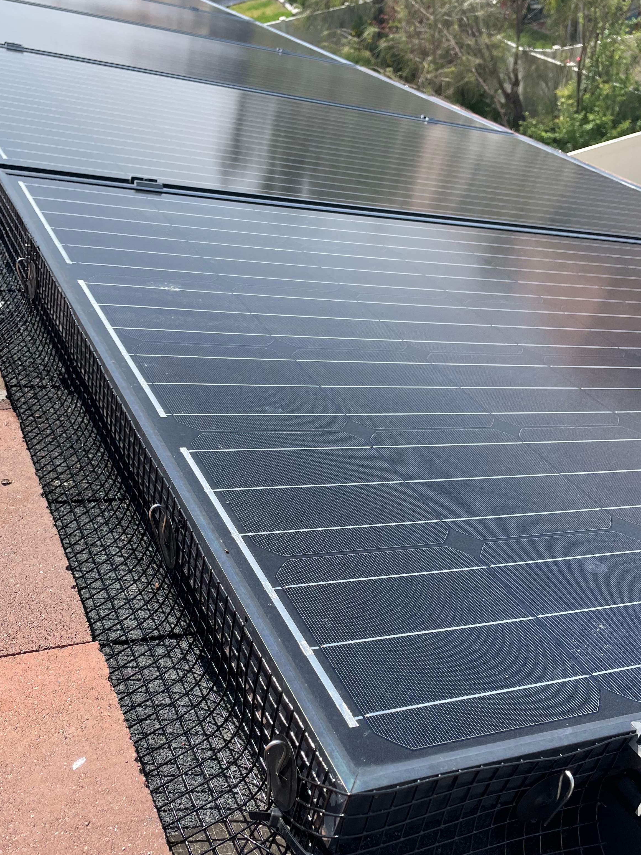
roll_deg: +12.1
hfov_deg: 41.7
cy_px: 520
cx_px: 272
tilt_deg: -40.9
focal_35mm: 34
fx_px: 840
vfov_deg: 53.5
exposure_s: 1/2174
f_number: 1.6
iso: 32
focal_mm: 4.2
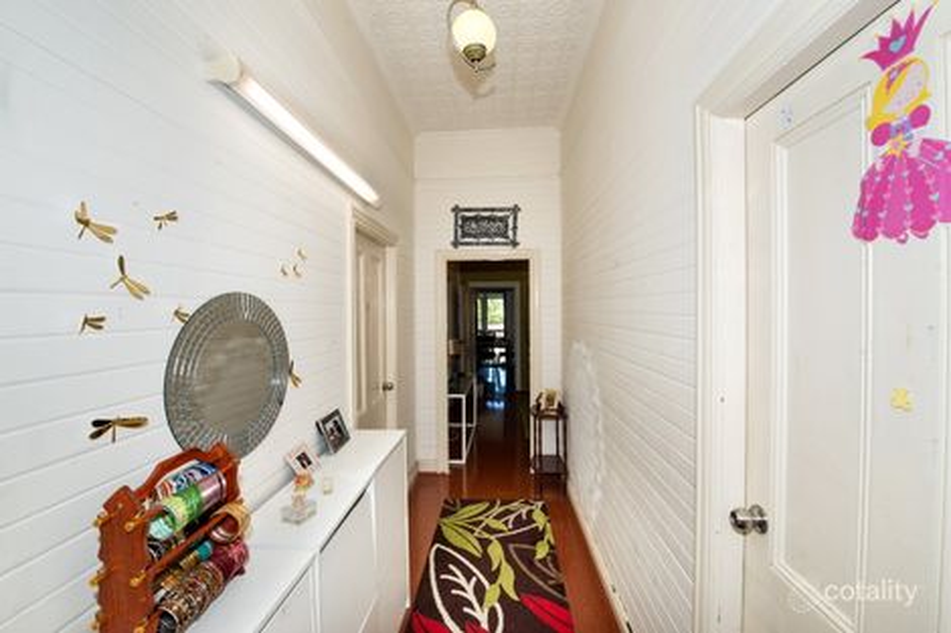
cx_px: 476
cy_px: 316
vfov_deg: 81.2
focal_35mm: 14
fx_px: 370
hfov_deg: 104.3
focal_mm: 14
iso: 200
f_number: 8
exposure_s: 1/160
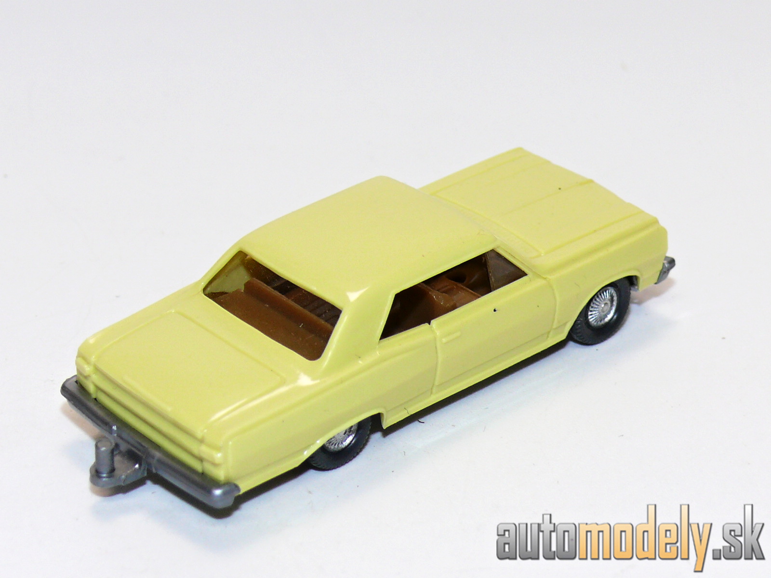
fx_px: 2985
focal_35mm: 134
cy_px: 289
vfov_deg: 11.1
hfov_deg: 14.7
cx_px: 386
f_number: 4
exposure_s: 1/30
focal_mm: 15.9
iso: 100
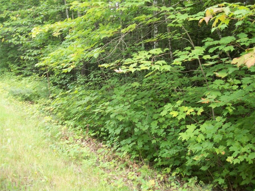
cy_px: 96
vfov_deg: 44.2
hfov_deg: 56.8
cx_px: 128
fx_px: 236
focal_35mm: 32
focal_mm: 5.7
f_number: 2.9
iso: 80
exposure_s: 1/30
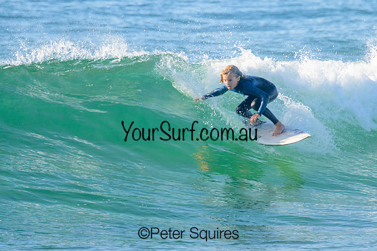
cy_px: 119
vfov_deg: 1.3
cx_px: 219
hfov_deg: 2.0
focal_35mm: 1033
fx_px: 10815
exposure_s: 1/2000
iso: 1800
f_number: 11
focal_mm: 800
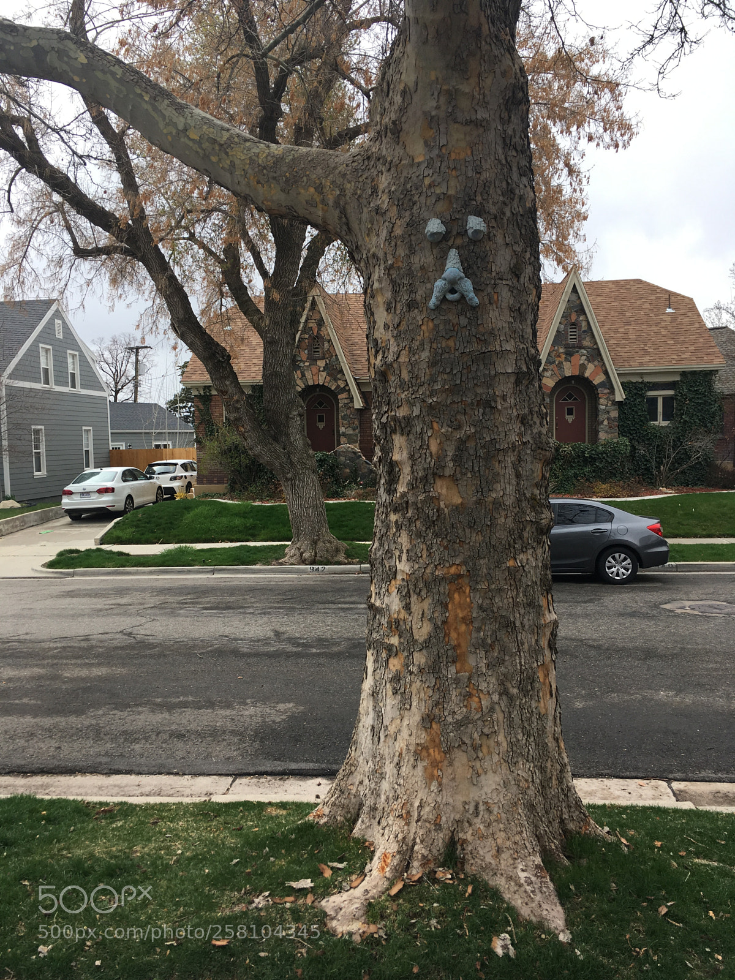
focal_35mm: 29
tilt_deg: -5.6
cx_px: 368
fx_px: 821
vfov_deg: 61.7
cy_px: 490
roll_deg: +0.8
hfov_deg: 48.2
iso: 25
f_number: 2.2
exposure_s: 1/635
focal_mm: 4.15
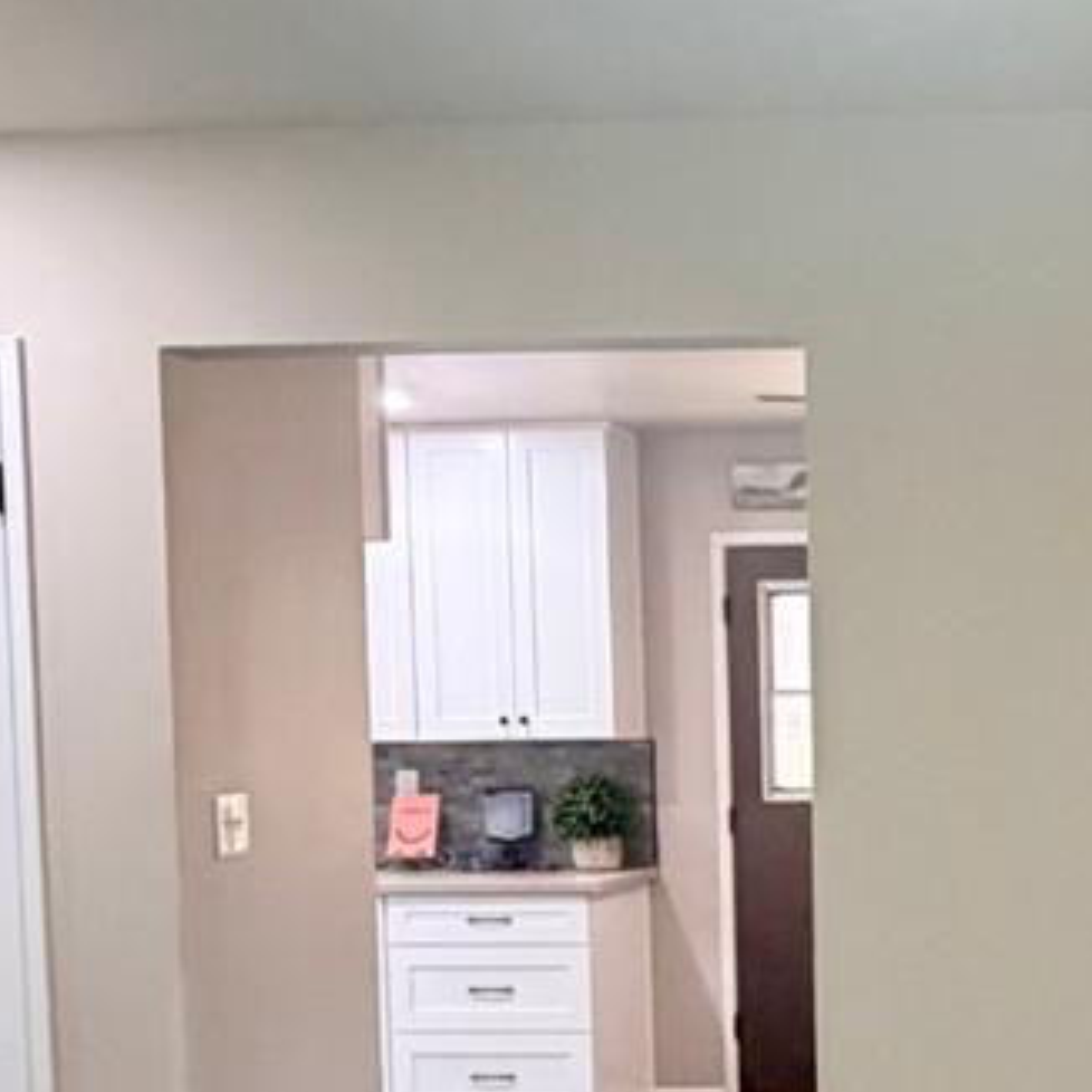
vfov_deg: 29.3
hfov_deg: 27.7
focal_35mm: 57
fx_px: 2034
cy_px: 896
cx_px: 1174
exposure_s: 1/86
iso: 320
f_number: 2.2
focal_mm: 2.22
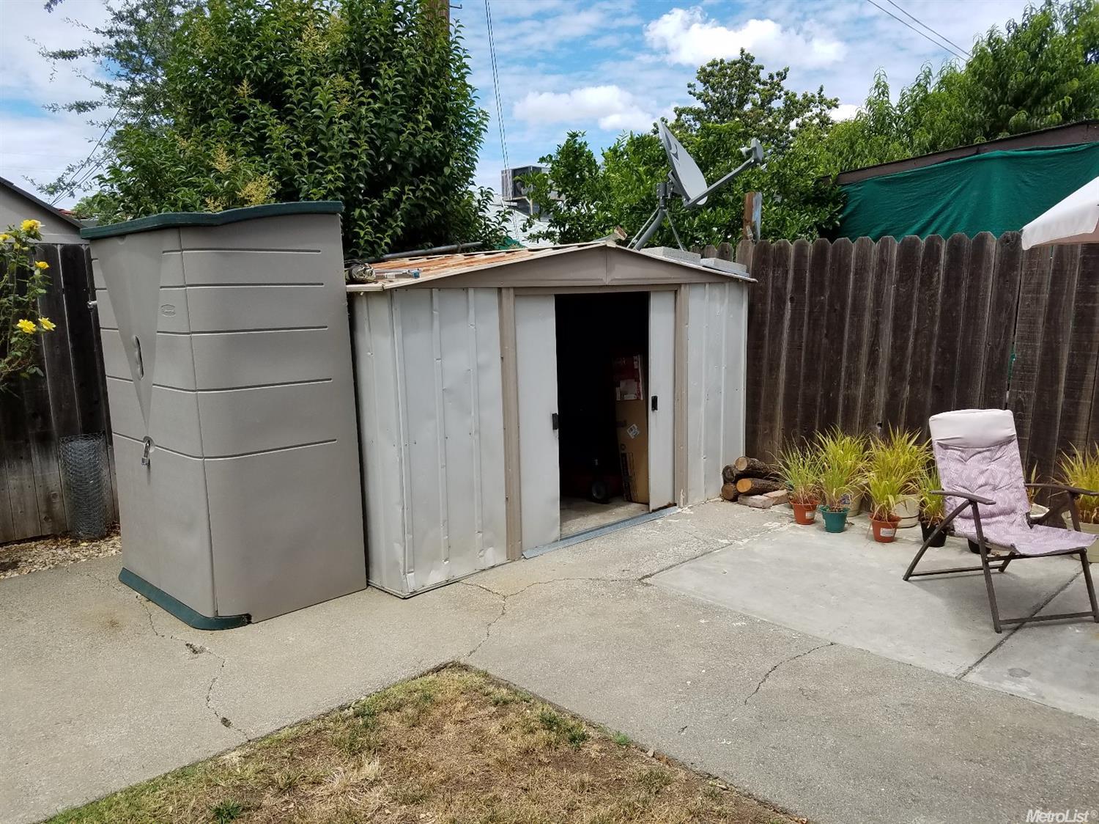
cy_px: 412
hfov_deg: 67.3
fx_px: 825
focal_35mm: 26
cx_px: 550
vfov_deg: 53.0
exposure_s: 1/1932
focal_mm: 4.2
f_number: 1.7
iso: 50
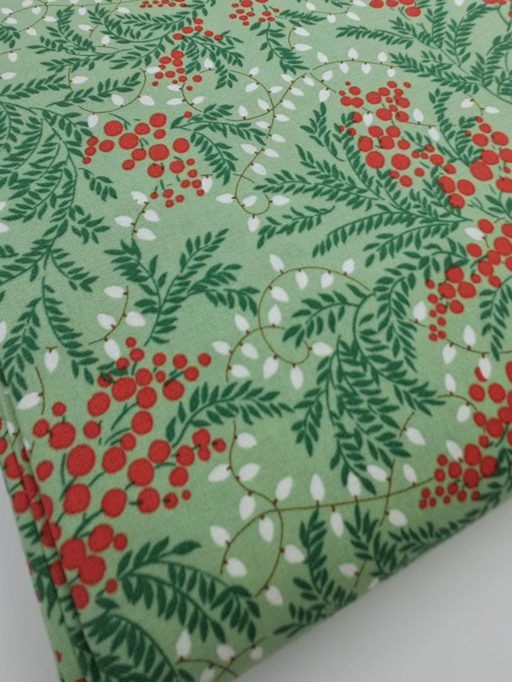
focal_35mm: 25
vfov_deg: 68.5
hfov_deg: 54.8
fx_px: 493
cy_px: 265
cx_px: 282
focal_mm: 1.64
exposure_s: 1/102
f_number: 2.2
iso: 40
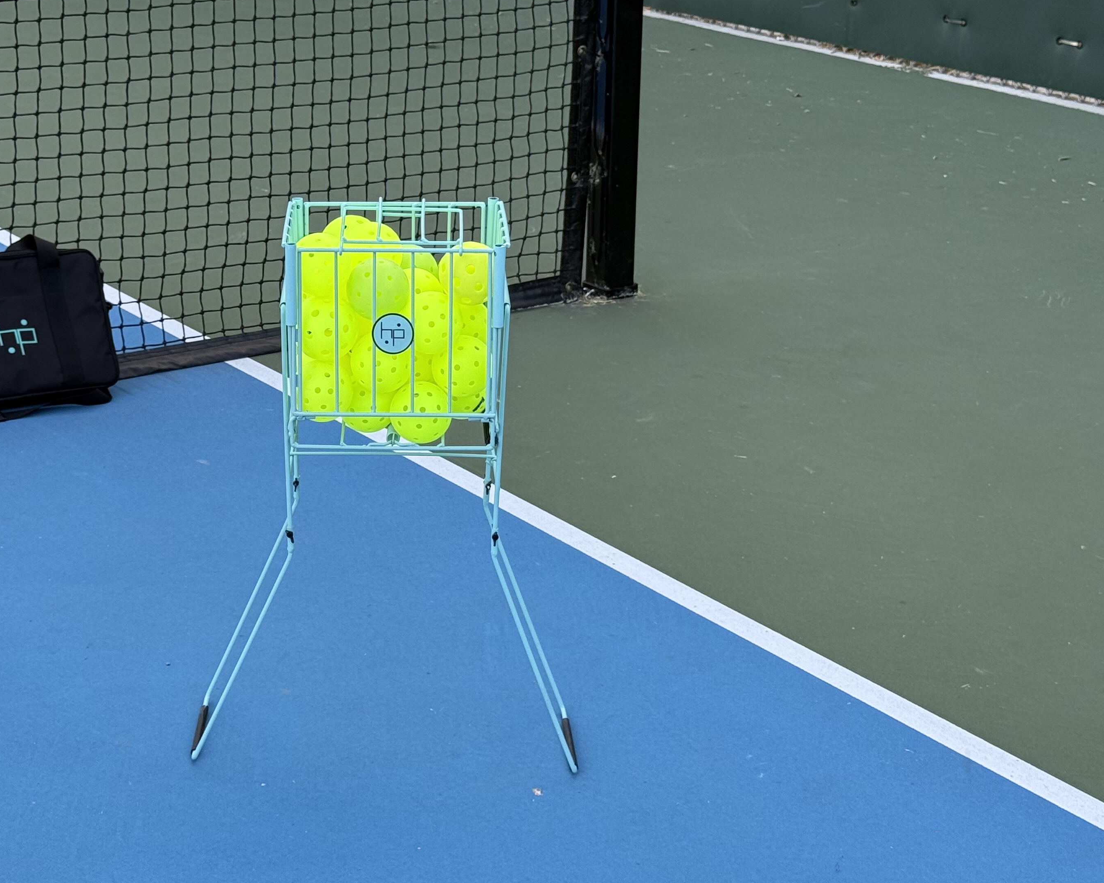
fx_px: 2287
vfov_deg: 21.8
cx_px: 305
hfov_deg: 26.9
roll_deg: -0.3
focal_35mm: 70
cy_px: 338
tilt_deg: -17.0
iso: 64
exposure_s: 1/496
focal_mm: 6.76
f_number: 1.78
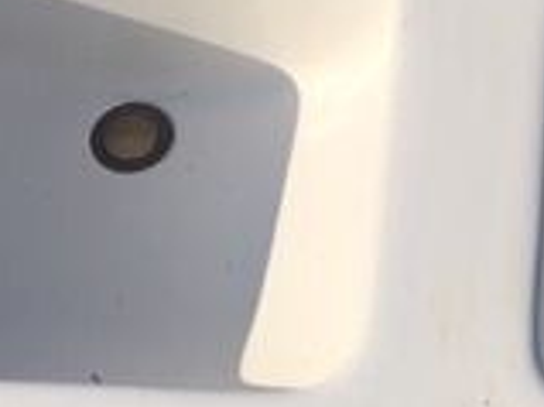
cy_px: 178
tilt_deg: -31.0
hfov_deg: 16.6
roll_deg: +2.7
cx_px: 489
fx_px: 1837
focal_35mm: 117
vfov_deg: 12.6
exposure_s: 1/2481
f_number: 2.2
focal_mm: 4.15
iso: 25
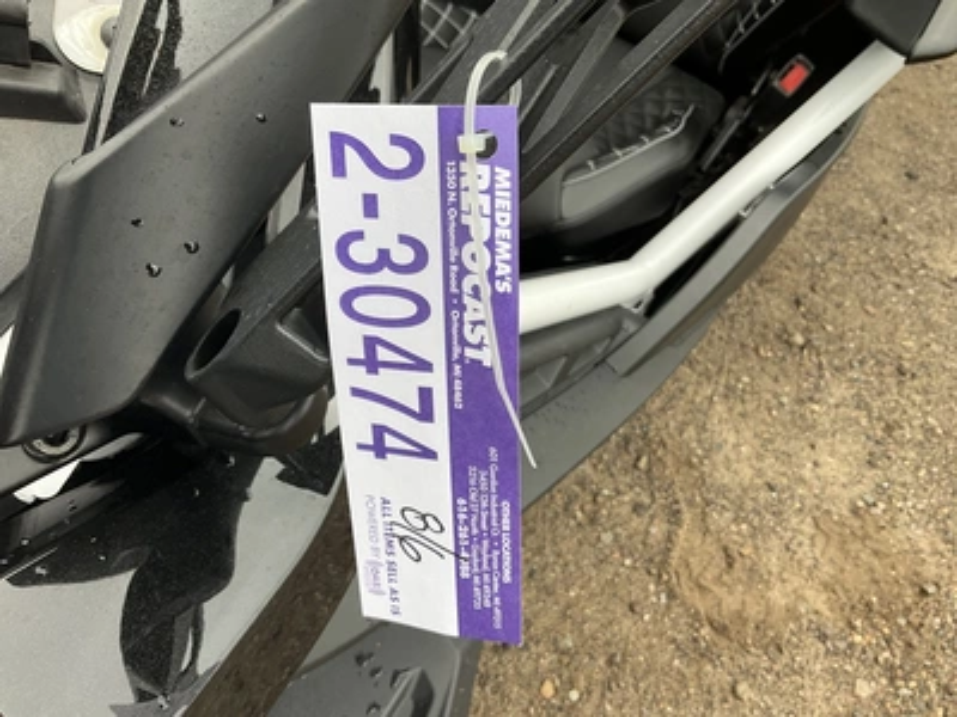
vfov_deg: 48.2
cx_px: 478
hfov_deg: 61.7
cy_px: 358
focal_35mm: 29
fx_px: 802
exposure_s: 1/160
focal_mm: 3
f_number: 1.8
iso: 20
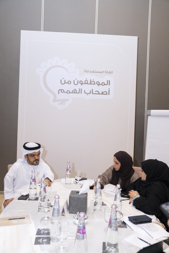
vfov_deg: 60.3
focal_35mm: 31
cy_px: 126
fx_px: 218
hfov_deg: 42.3
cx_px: 84
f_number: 3.2
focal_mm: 31
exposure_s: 1/160
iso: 800
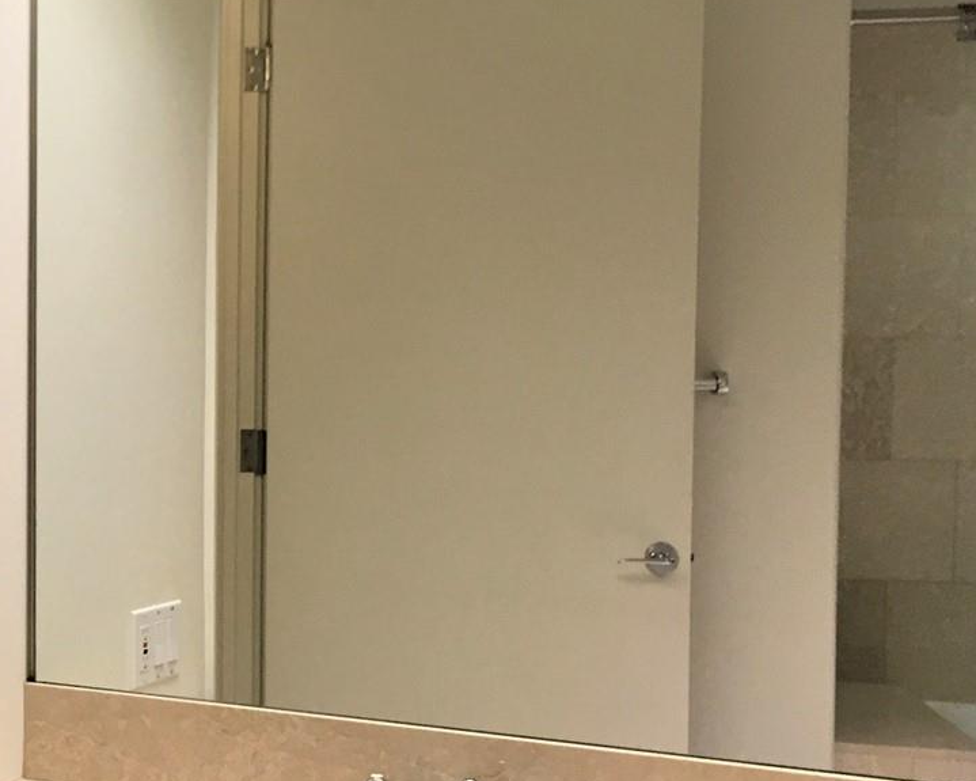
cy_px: 405
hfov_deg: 28.0
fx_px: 1820
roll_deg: +1.1
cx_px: -34
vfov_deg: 24.2
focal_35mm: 63
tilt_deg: -4.6
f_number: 2.2
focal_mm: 4.15
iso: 50
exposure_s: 1/33
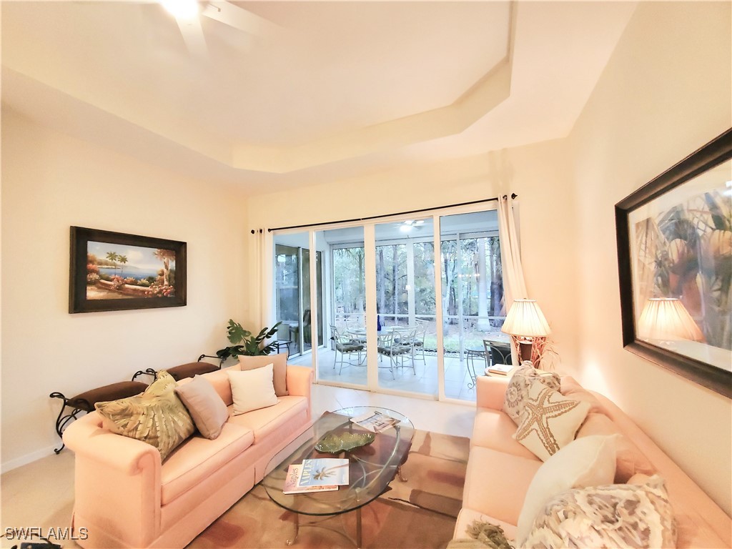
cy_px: 274
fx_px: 275
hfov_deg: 106.2
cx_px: 366
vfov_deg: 89.9
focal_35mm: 13
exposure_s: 1/40
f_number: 2.2
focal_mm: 1.8
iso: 500
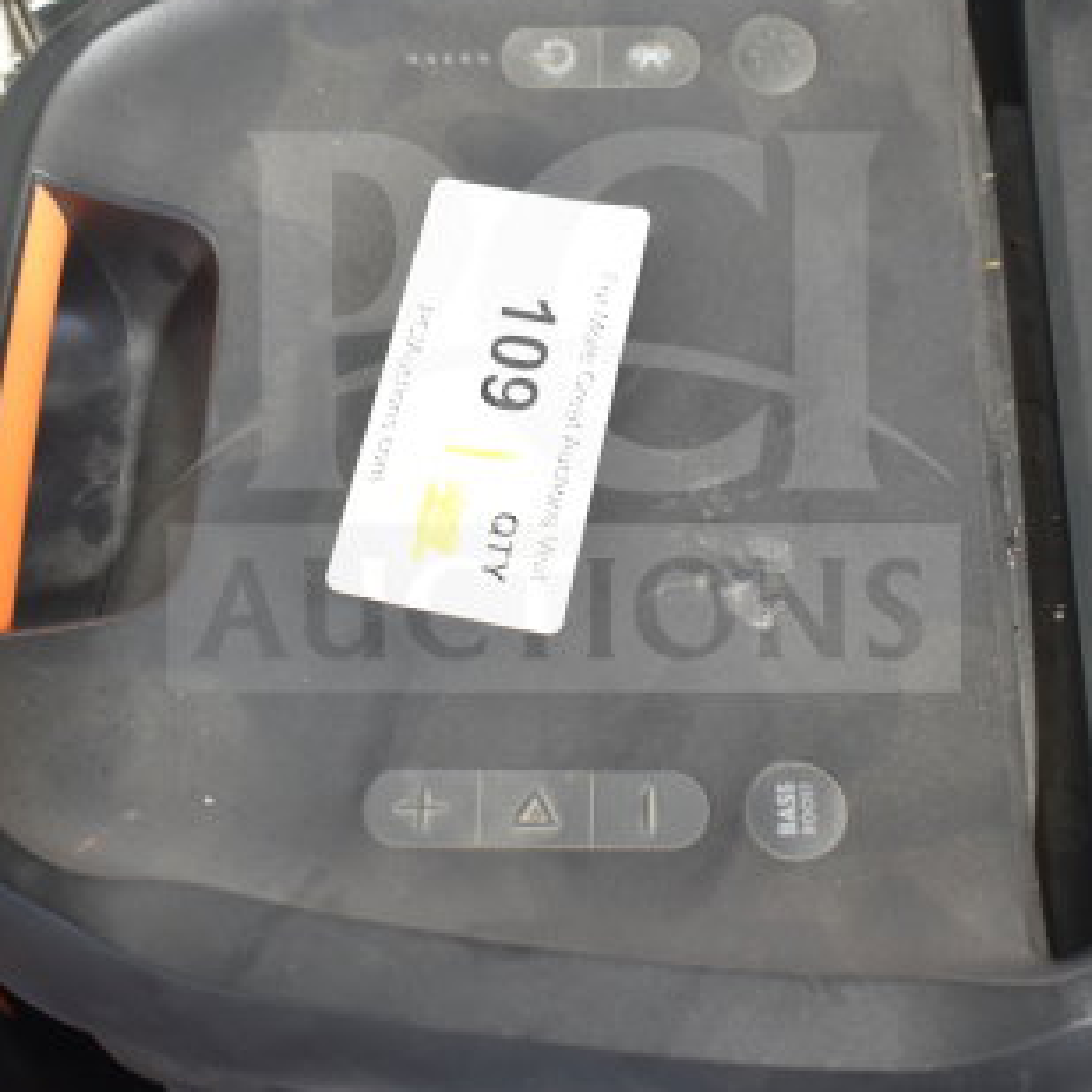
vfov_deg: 32.2
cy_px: 412
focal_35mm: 53
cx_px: 562
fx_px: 1886
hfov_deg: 32.3
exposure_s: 1/30
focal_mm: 21
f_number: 3.8
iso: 560
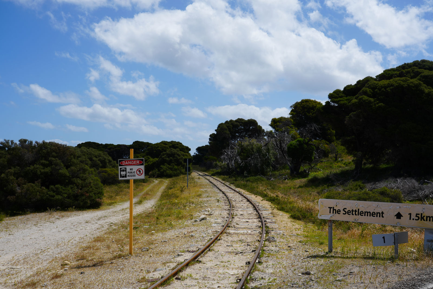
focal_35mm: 43
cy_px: 144
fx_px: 517
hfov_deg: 45.4
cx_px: 216
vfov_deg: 31.2
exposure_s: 1/320
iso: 100
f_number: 10
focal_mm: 43
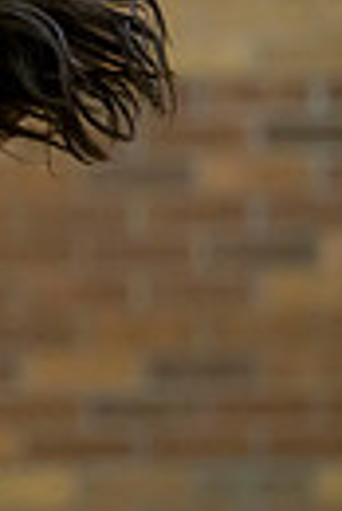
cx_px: -450
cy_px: 118
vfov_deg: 2.7
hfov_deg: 1.8
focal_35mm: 777
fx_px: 11042
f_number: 2.8
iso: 5000
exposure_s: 1/1000
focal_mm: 150
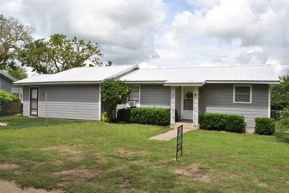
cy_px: 96
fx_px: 241
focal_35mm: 30
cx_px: 144
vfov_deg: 43.7
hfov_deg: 61.9
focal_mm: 20
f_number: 8
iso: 100
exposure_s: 1/250
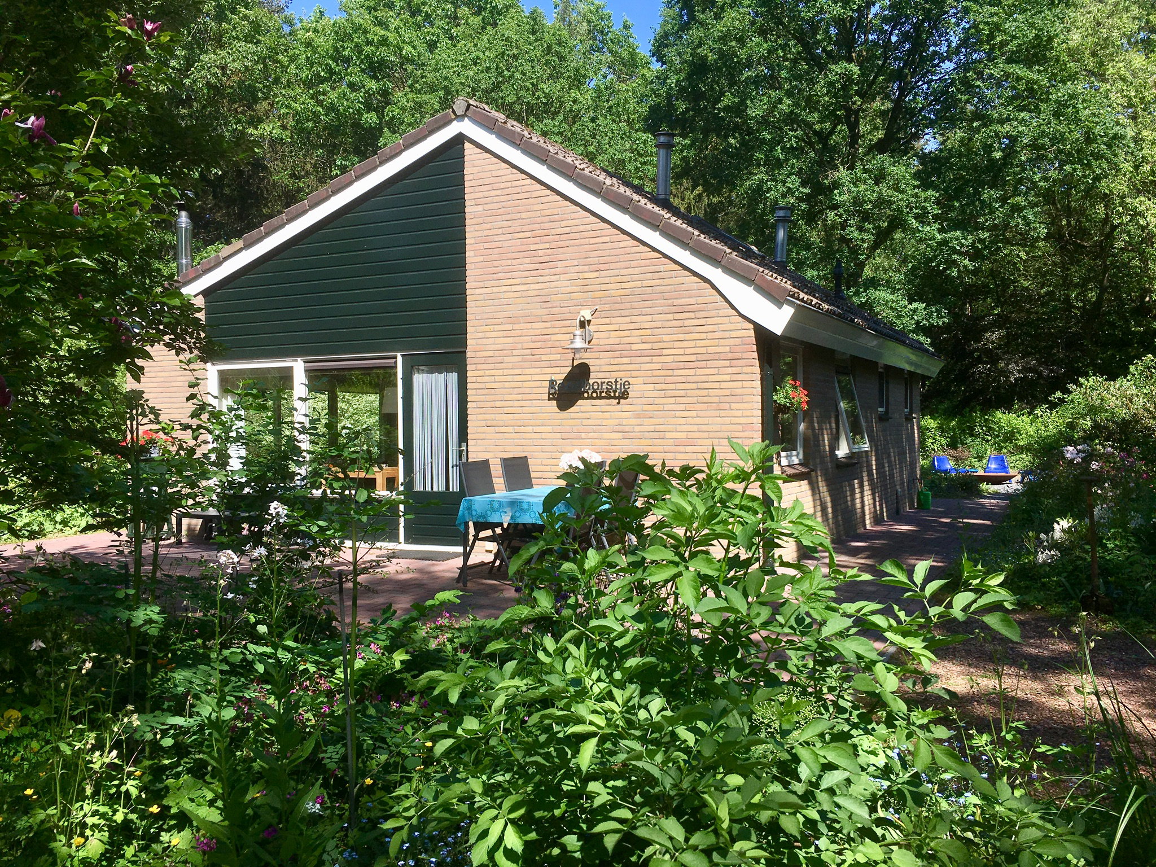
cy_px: 434
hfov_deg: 61.7
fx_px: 968
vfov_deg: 48.2
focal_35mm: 29
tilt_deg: -0.4
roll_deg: -0.3
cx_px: 578
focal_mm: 4.15
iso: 25
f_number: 2.2
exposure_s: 1/1570
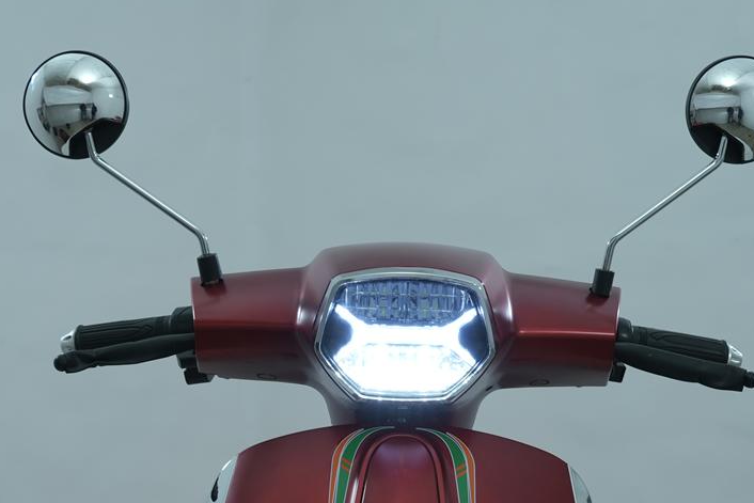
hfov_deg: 18.4
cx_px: 365
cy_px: 475
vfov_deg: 12.2
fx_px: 2325
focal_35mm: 111
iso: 250
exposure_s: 1/100
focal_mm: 49
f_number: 4
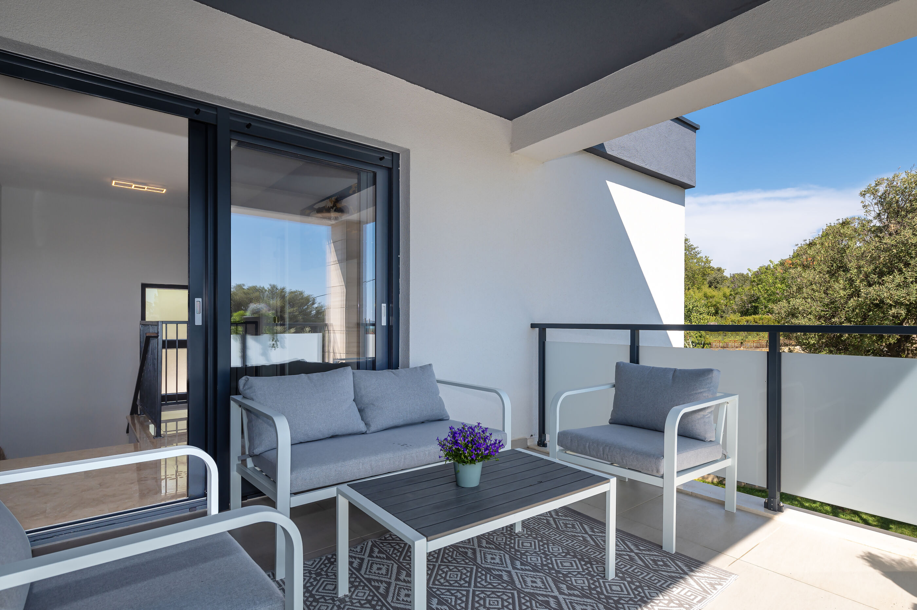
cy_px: 305
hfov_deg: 86.9
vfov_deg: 64.5
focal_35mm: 19
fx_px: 484
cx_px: 458
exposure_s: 1/200
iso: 100
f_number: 9
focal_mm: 19
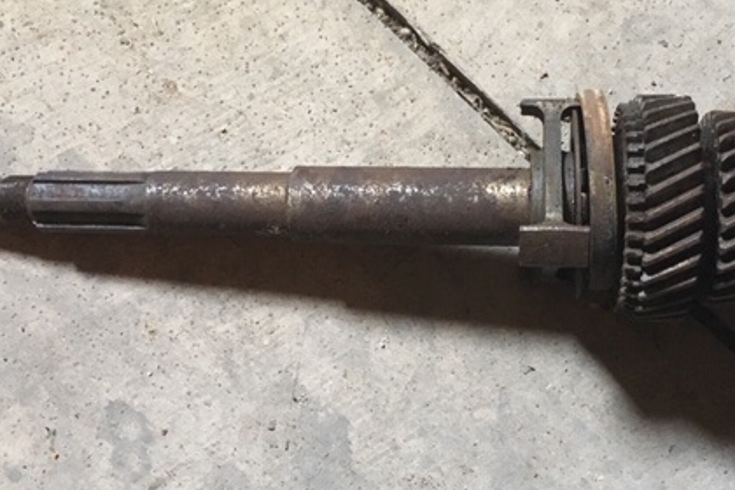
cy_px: 257
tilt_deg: -86.5
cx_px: 457
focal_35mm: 46
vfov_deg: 29.2
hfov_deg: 42.4
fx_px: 939
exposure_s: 1/17
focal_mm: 4.15
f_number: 2.2
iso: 500
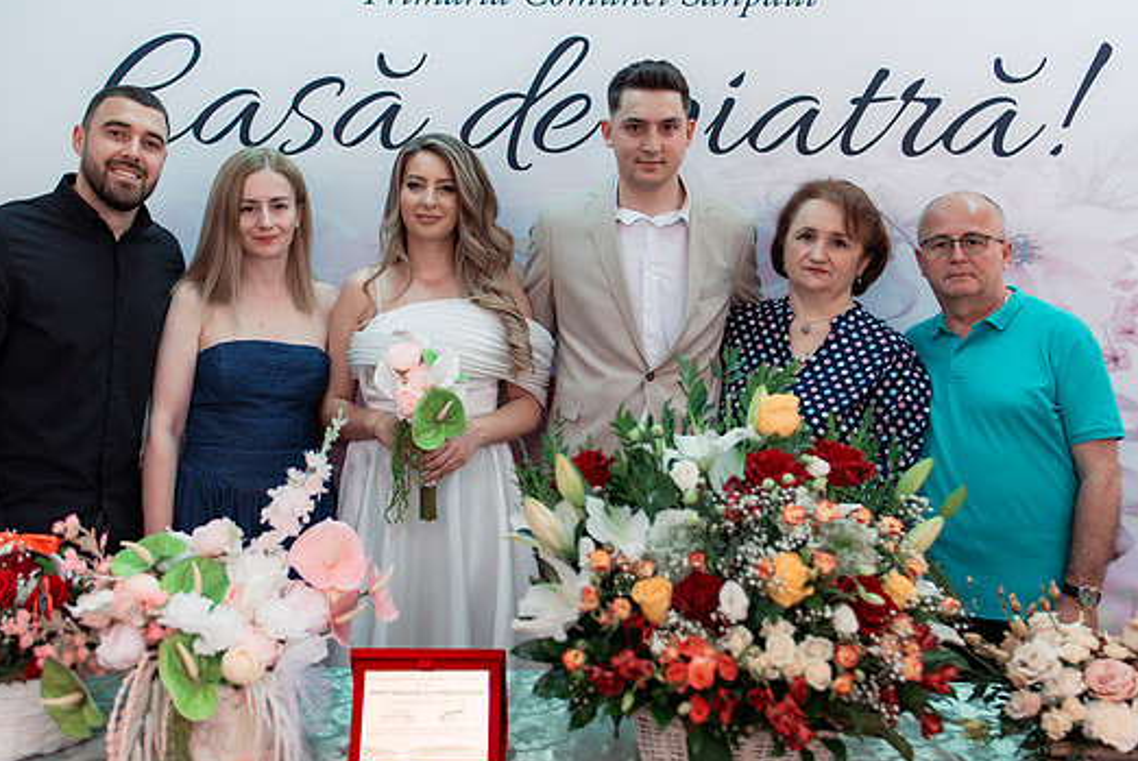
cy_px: 357
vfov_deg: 33.5
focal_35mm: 40
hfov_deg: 48.4
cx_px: 538
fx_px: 1265
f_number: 2.8
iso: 1000
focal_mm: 35
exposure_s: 1/250
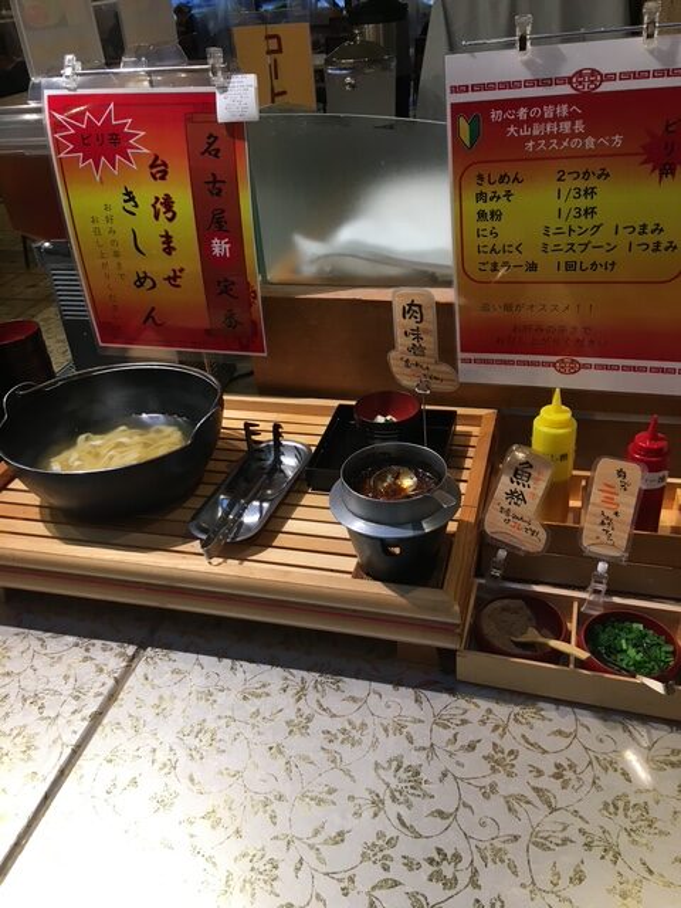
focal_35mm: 29
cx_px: 340
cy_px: 454
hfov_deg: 48.2
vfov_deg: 61.7
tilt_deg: -30.6
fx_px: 761
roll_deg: +5.6
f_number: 2.2
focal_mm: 4.15
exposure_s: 1/30
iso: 25
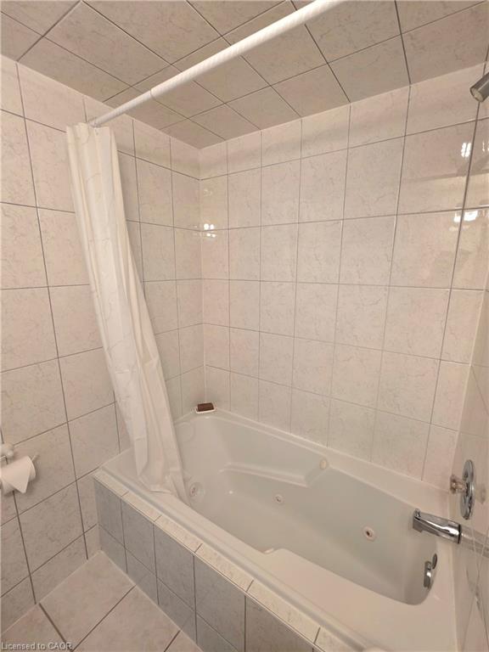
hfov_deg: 89.9
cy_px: 326
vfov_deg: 106.2
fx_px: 245
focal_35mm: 13
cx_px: 244
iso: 160
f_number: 1.9
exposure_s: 1/60.2
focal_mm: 2.2
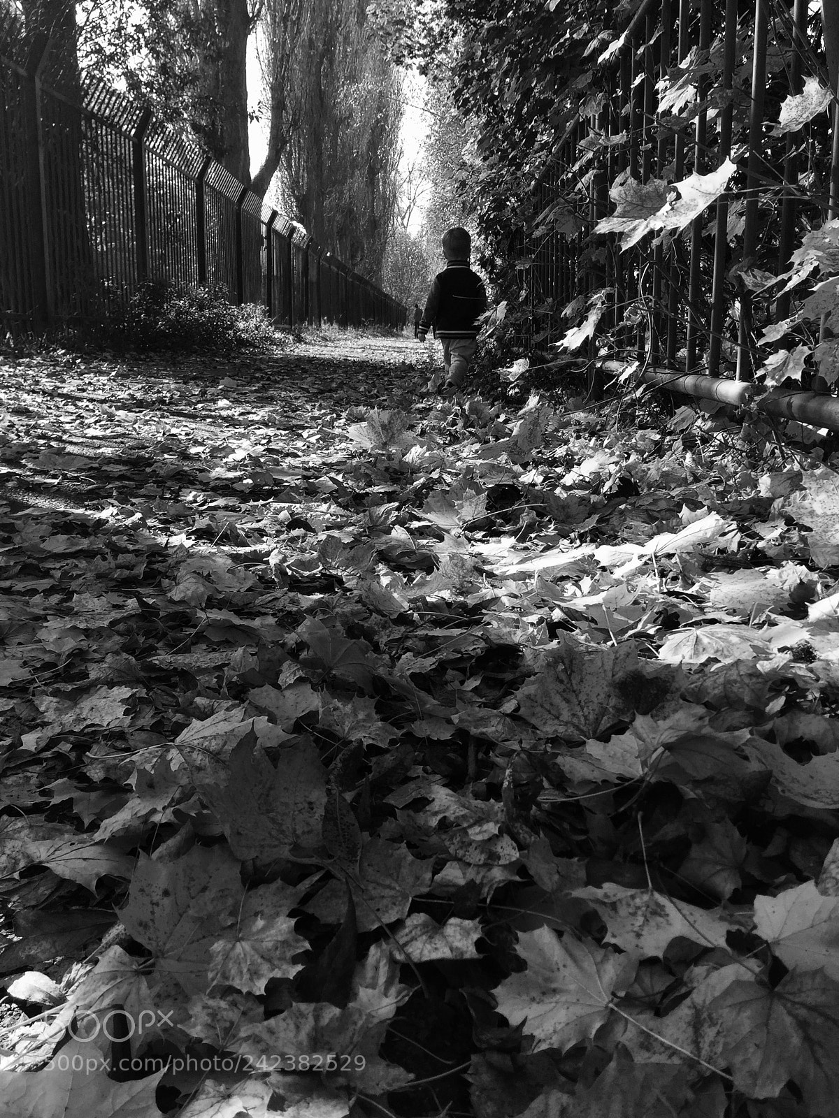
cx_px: 420
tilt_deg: -12.7
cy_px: 559
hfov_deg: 48.2
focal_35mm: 29
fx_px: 937
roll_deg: -1.0
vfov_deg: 61.7
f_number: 2.2
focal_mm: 4.15
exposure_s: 1/412
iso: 32
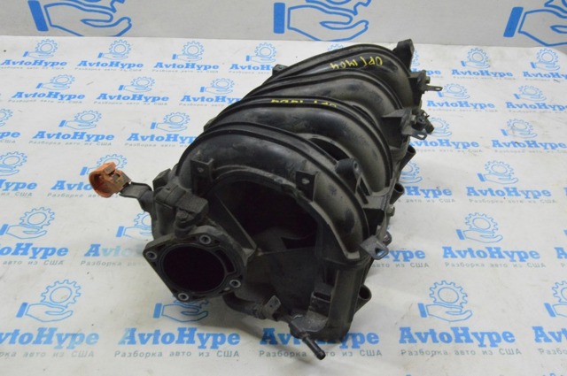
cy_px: 188
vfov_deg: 39.9
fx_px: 519
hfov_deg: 57.3
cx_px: 284
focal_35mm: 33
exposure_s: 1/20
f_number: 20
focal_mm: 22
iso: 6400
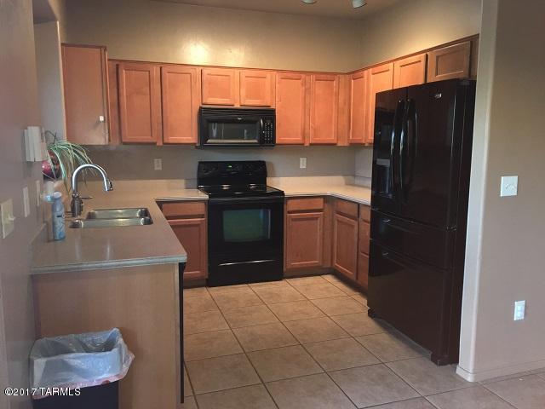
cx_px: 272
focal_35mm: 29
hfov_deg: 61.7
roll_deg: -0.5
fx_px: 457
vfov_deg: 48.2
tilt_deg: -8.3
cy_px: 204
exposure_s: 1/24
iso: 100
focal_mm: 4.15
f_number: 2.2
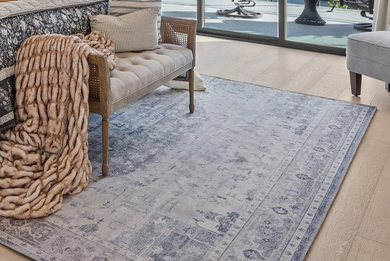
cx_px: 27
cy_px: -80
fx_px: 525
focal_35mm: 48
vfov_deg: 24.3
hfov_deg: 37.6
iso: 500
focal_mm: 16.5
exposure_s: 1/8
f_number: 8
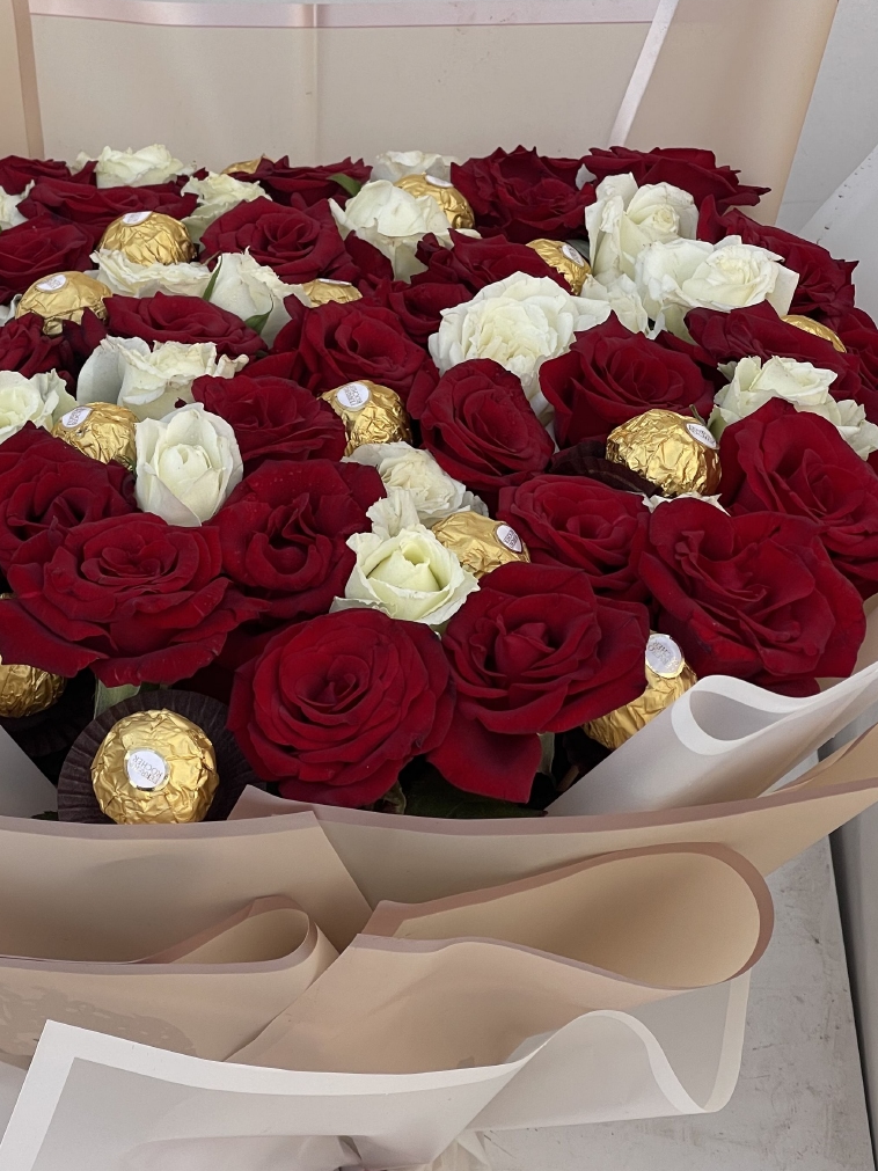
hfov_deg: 15.5
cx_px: 281
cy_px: 319
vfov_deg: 20.5
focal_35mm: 95
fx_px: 3213
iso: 20
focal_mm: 7.5
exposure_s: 1/541
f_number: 2.2
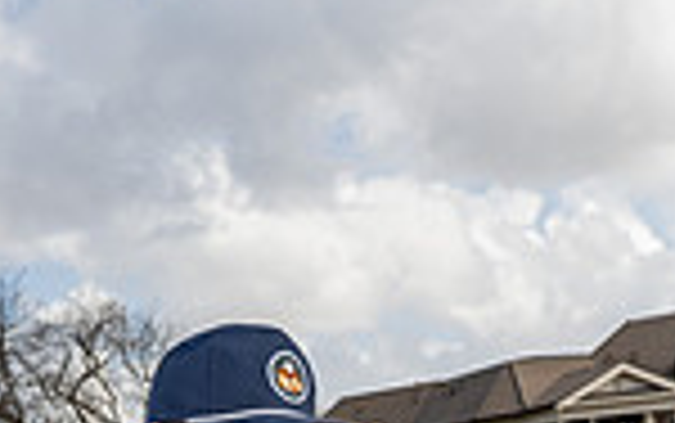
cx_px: 153
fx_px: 1804
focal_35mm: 98
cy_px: 950
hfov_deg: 21.0
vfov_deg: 11.5
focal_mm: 32
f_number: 8
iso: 100
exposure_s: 1/250
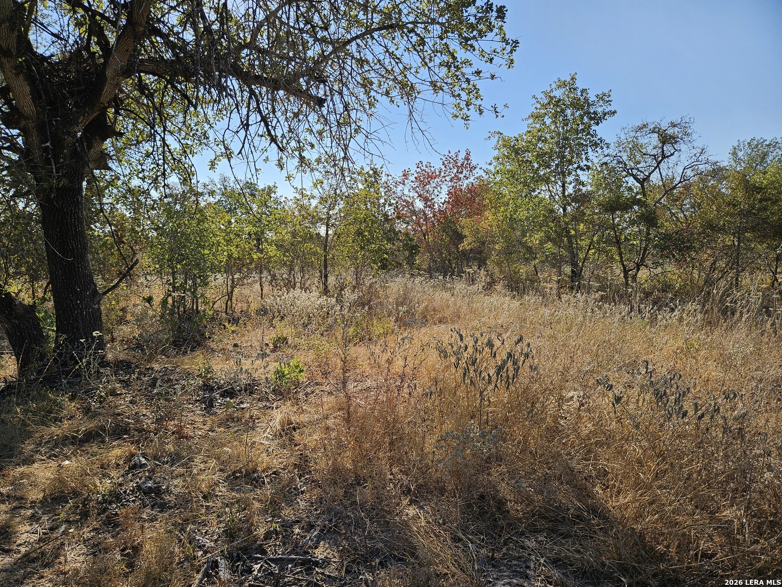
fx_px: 520
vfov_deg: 58.9
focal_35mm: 23
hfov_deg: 73.9
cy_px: 294
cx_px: 391
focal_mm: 5.4
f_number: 1.8
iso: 25
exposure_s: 1/1910
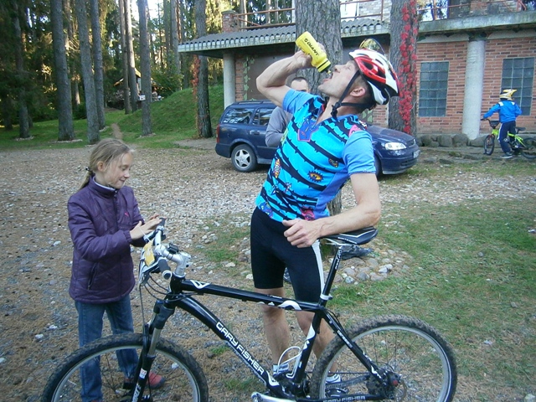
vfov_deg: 53.1
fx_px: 403
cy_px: 201
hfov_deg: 67.3
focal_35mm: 26
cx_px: 268
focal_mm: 4.7
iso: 400
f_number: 2.8
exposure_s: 1/125
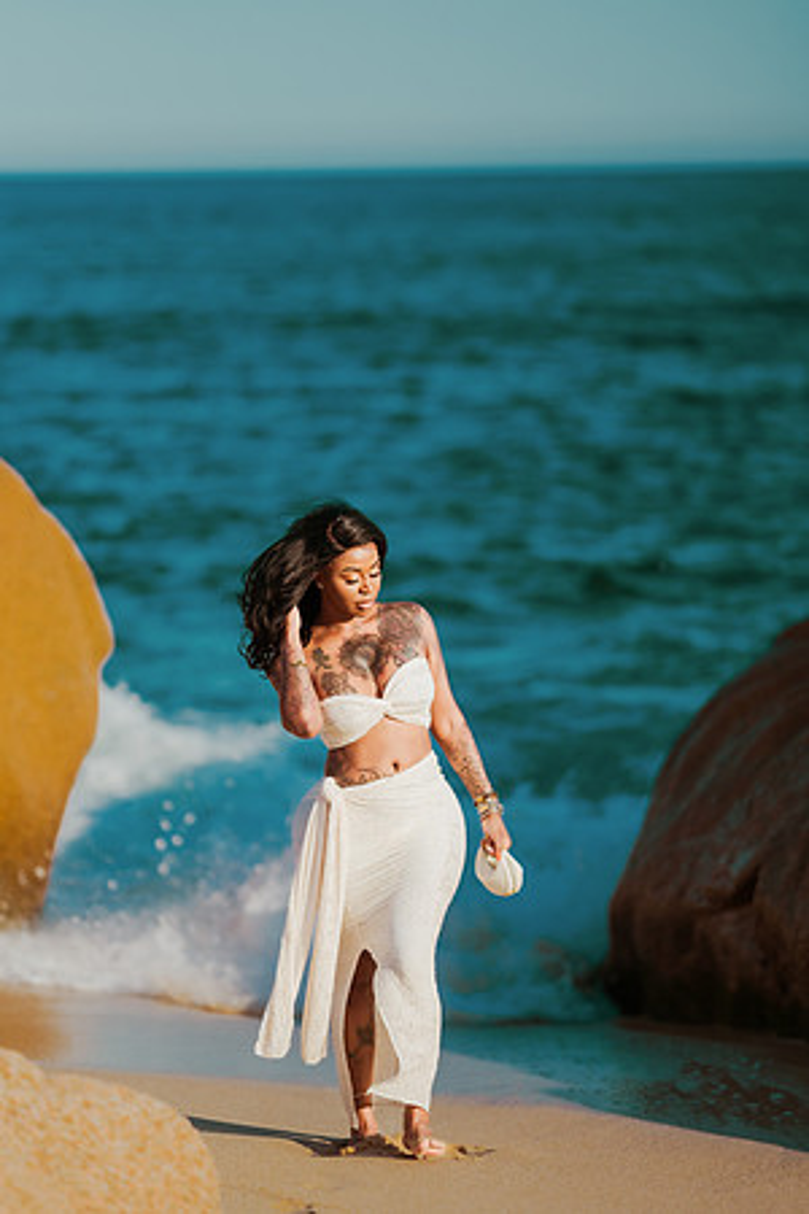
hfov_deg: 10.2
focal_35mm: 135
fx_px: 4550
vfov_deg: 15.2
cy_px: 607
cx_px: 404
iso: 100
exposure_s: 1/8000
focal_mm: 135
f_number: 1.8
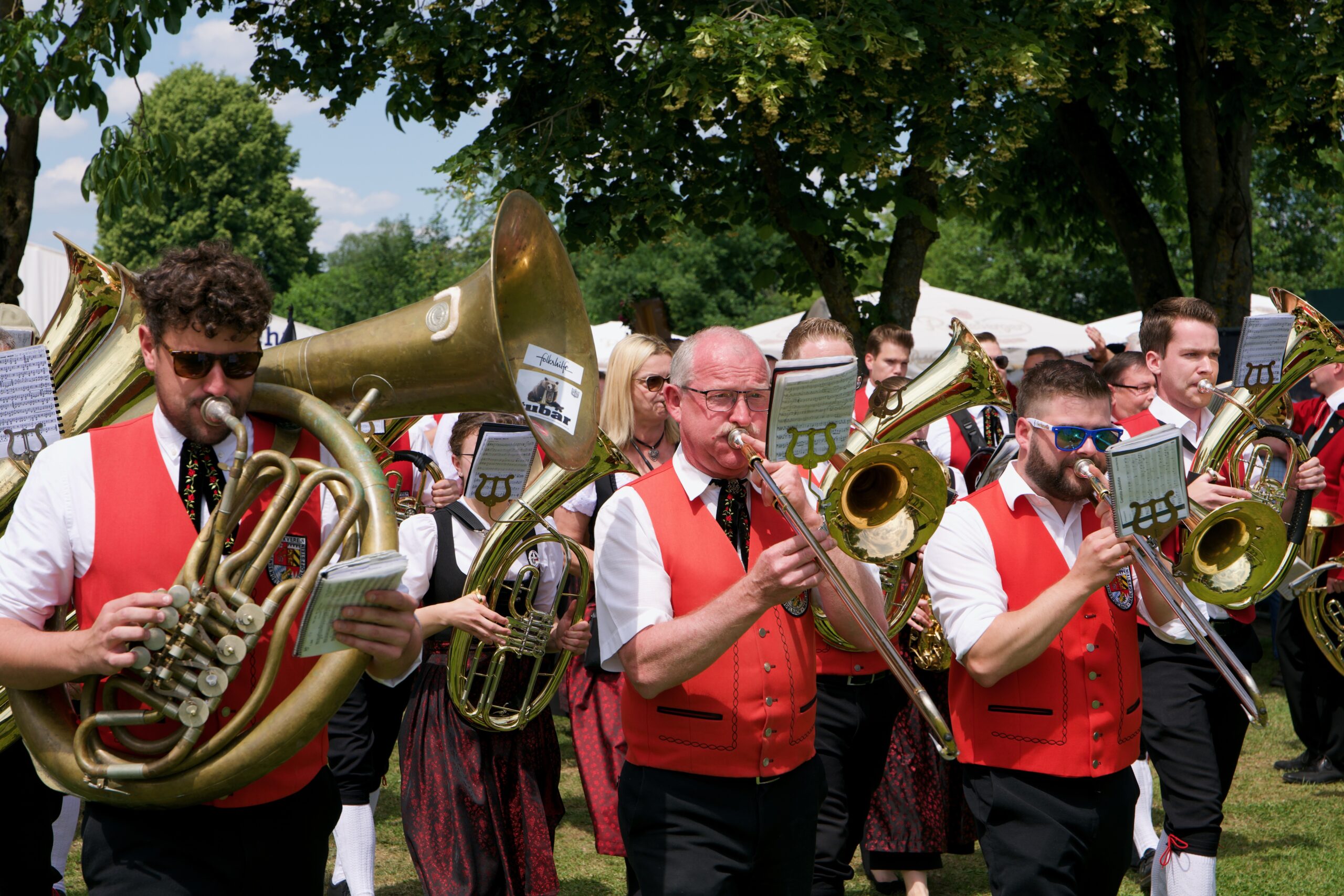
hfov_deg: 30.5
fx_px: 2464
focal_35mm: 66
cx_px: 672
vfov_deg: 20.6
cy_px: 448
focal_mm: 66
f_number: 8
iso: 160
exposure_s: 1/320
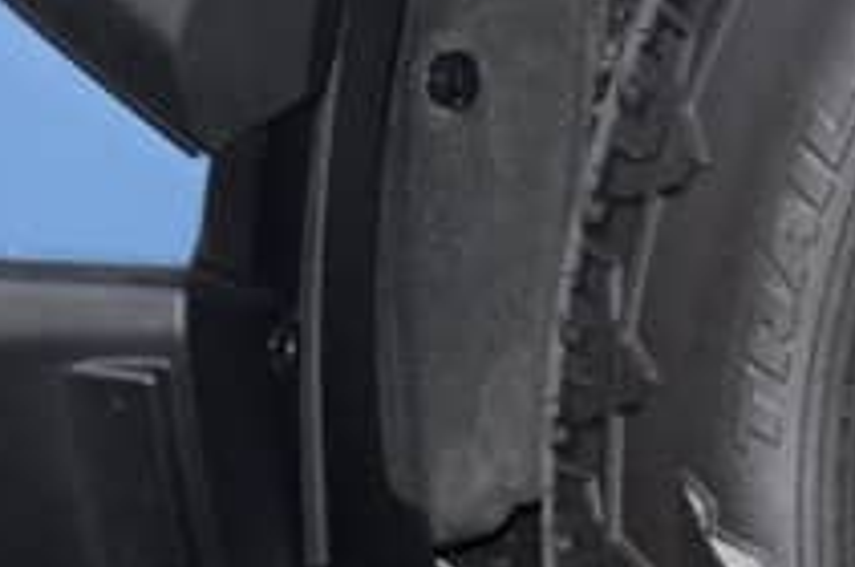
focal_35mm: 319
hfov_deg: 6.1
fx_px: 7565
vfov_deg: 4.3
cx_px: 2342
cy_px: 387
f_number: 5.6
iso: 800
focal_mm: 56
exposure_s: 1/250
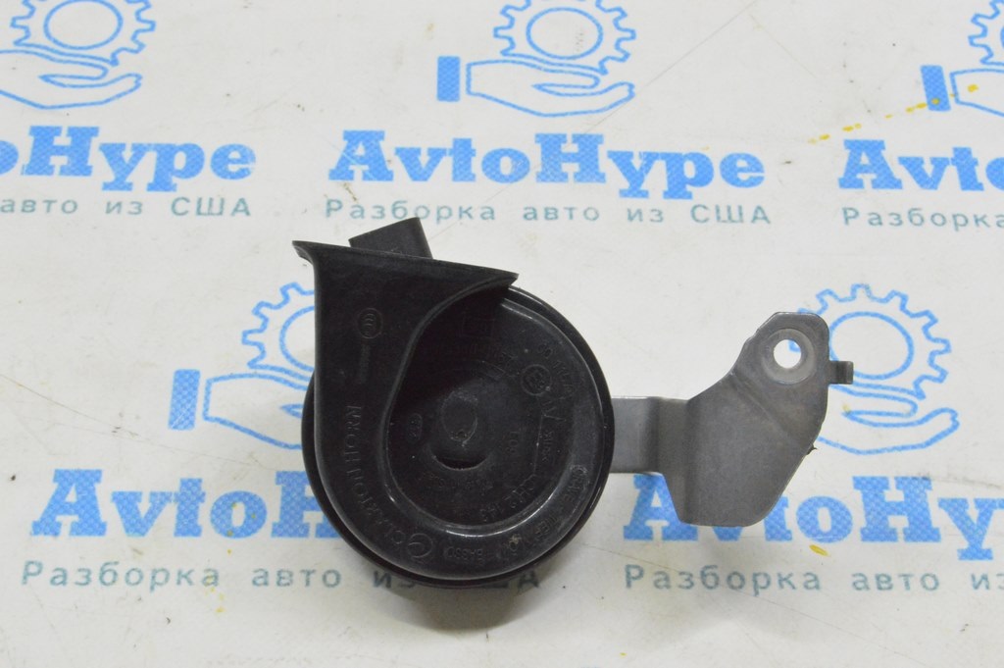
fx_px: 2006
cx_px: 502
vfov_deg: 18.9
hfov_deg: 28.1
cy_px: 334
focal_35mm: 72
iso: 6400
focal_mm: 48
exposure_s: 1/20
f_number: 20
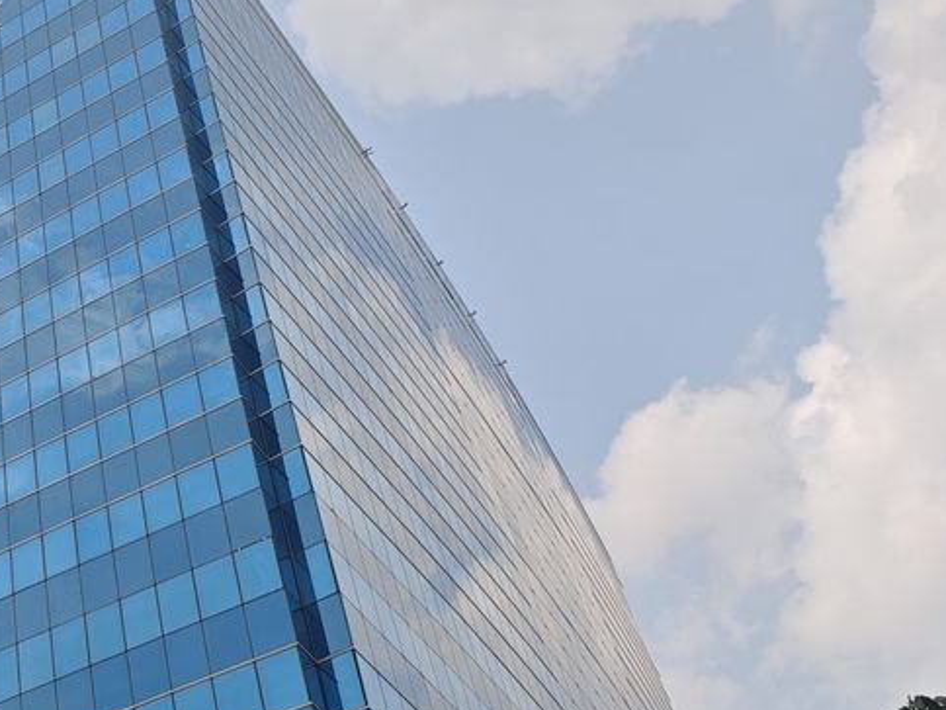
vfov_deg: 25.5
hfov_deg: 30.8
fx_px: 1558
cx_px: -45
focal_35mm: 57
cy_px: 489
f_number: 2
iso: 50
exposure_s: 1/1027
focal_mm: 8.72
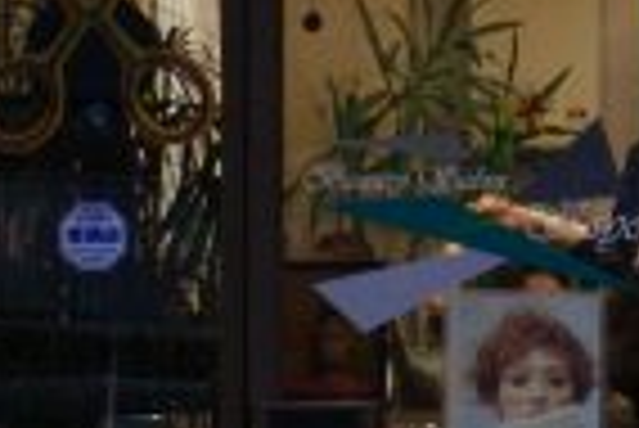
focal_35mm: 295
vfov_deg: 4.7
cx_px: 639
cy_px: -59
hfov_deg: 7.0
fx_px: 5242
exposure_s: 1/20
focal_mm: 28
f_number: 4.5
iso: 400
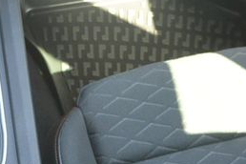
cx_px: 148
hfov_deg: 19.1
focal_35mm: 107
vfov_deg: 12.6
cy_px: -18
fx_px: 731
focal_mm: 10
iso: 400
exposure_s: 1/60
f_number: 3.5
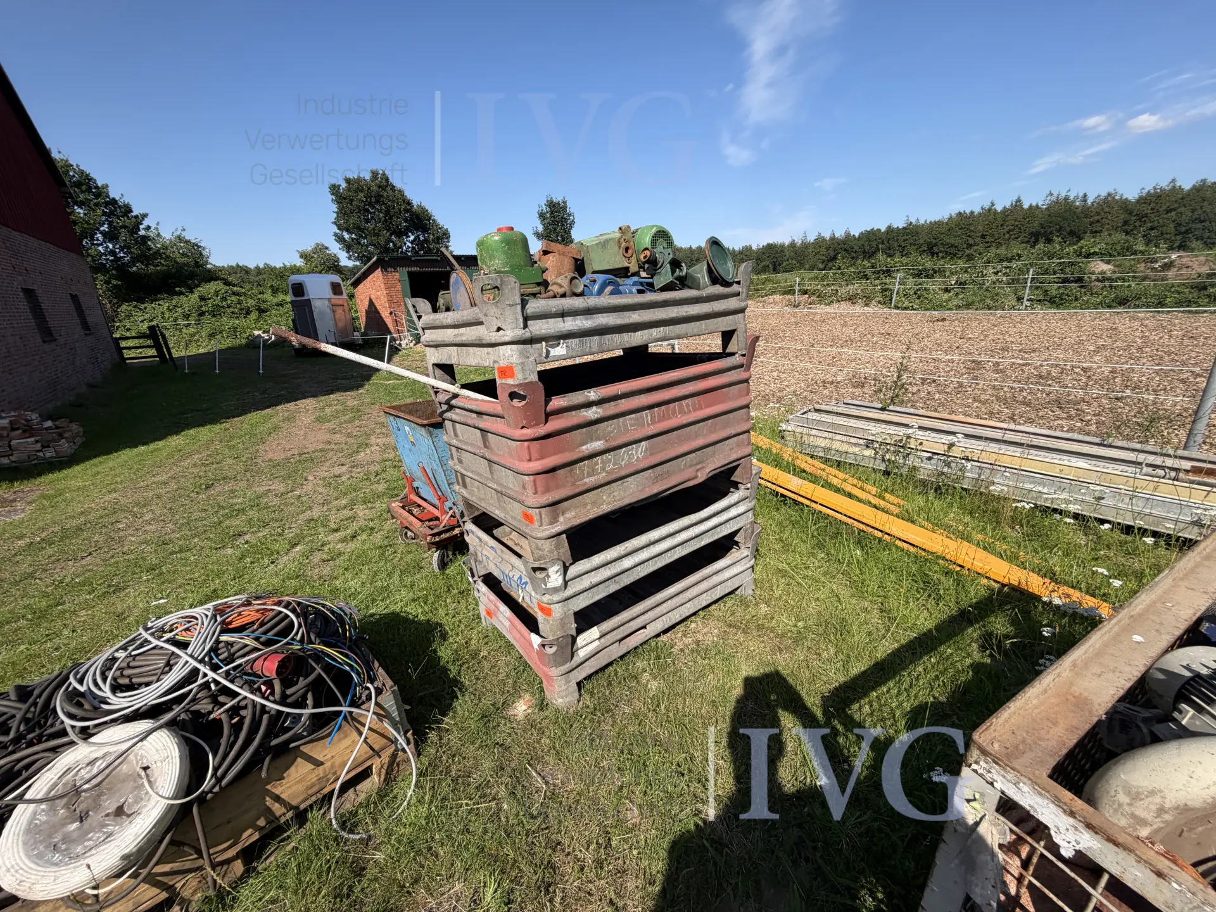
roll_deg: +7.3
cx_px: 608
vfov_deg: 85.7
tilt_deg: -21.4
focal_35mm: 14
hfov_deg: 102.1
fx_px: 492
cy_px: 456
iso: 32
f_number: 2.2
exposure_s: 1/770
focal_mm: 2.22
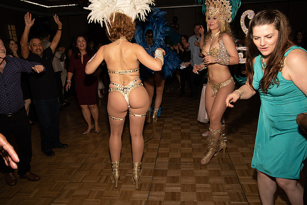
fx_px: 239
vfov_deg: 46.4
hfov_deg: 65.5
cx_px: 154
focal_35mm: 28
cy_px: 102
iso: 400
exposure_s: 1/125
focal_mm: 28
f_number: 13
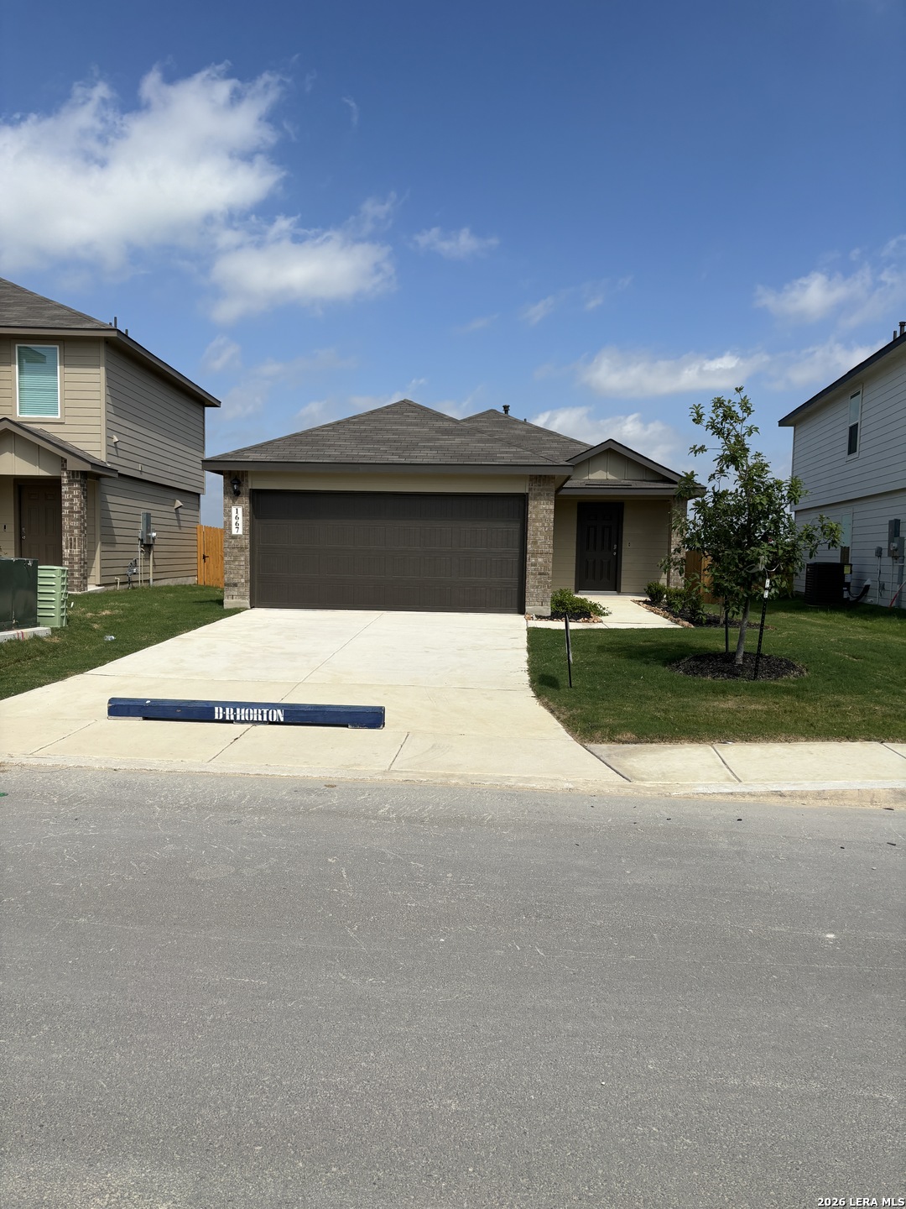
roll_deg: -0.2
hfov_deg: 53.1
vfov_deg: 67.3
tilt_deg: -4.0
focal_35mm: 26
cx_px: 453
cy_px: 604
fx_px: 907
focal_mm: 5.96
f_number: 1.6
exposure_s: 1/5076
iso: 50
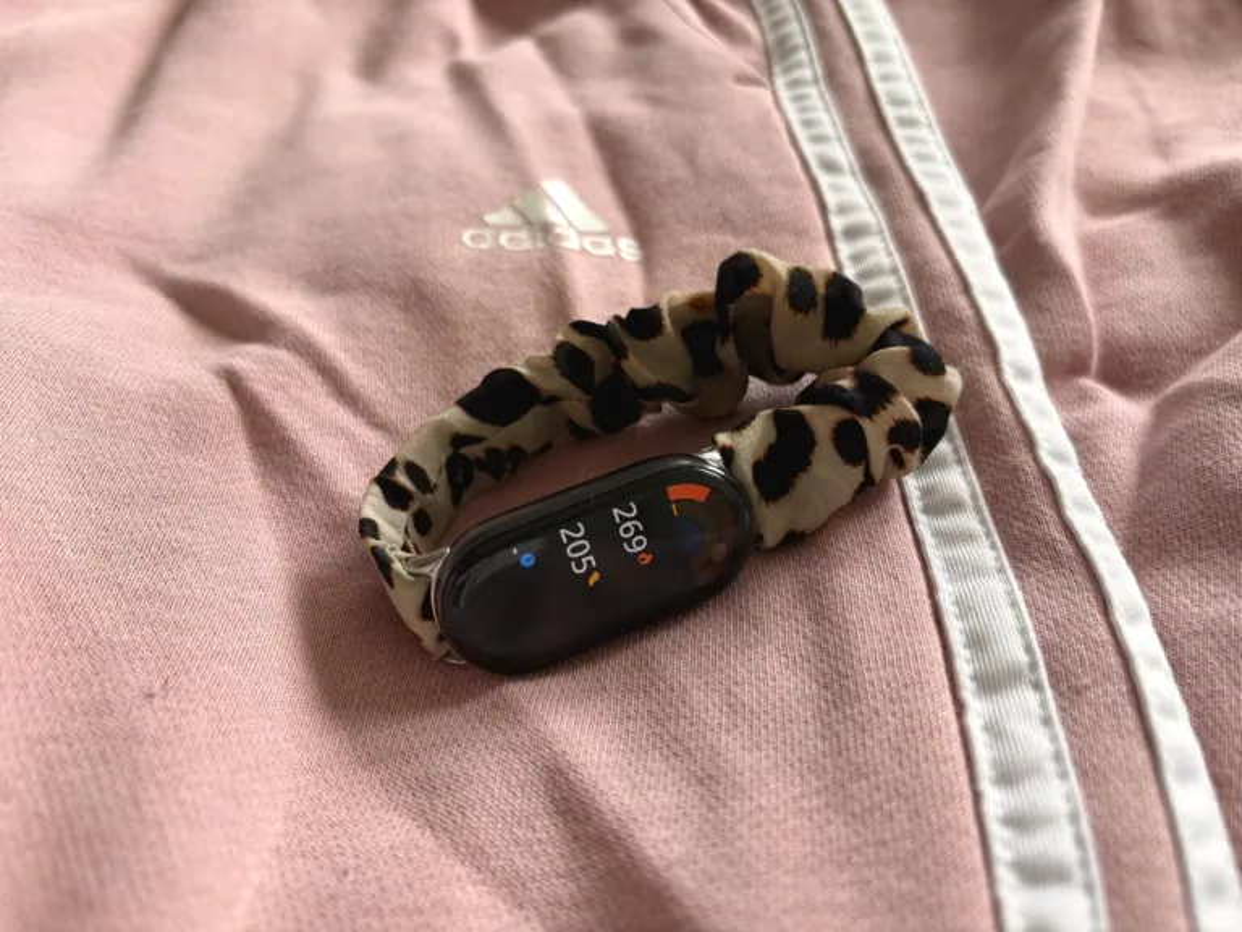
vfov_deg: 53.1
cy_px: 466
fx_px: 933
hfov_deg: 67.3
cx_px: 621
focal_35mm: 26
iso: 100
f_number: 1.6
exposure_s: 1/121
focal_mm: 5.96
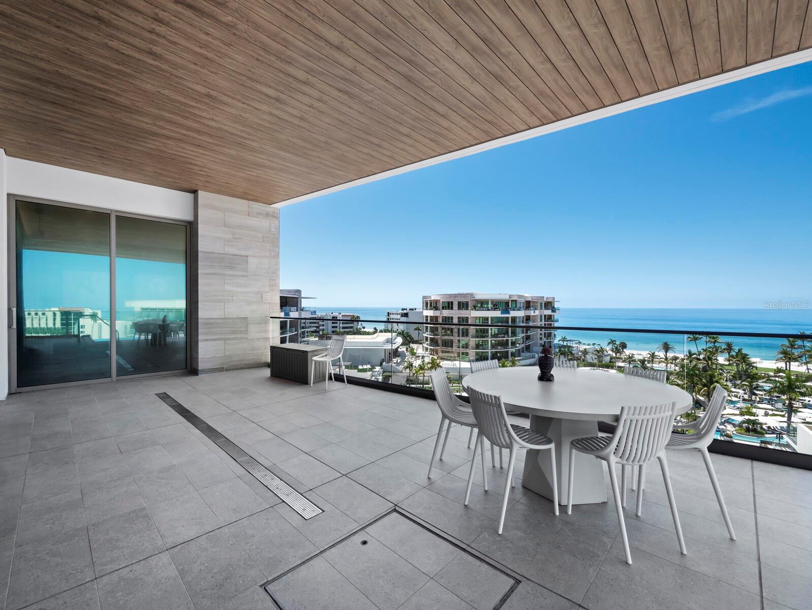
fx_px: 329
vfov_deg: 85.7
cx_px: 406
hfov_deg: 102.0
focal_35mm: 14
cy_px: 305
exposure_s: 1/60
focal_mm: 7
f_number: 11
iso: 320
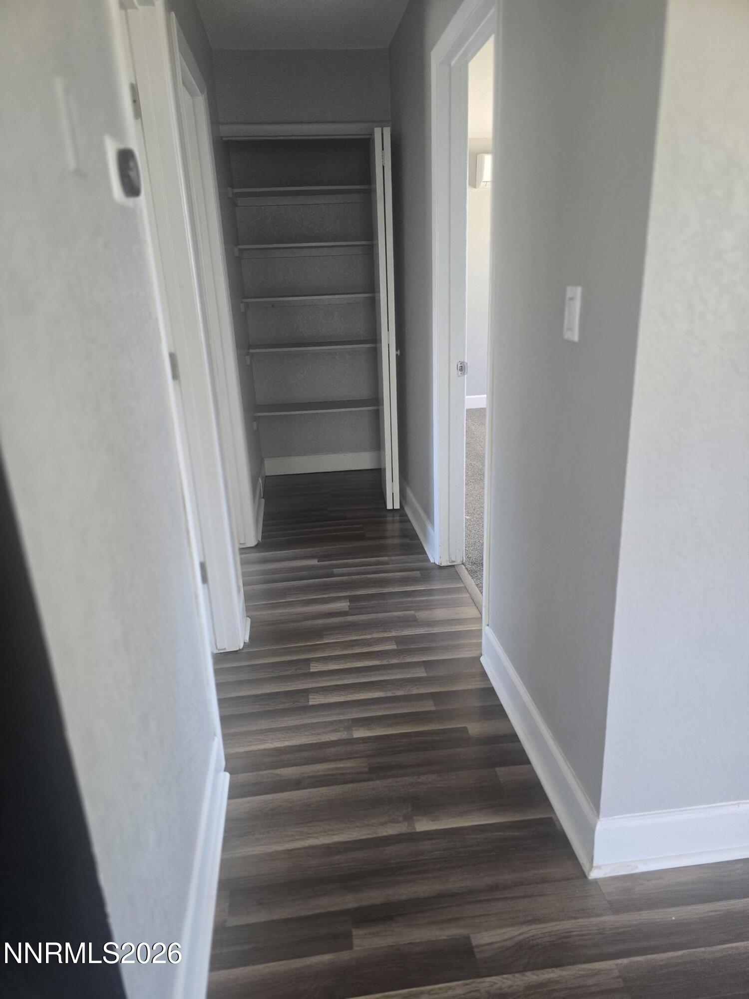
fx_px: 664
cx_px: 374
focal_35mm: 23
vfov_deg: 73.9
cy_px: 500
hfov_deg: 58.9
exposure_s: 1/120
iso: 320
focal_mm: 6.3
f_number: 1.7
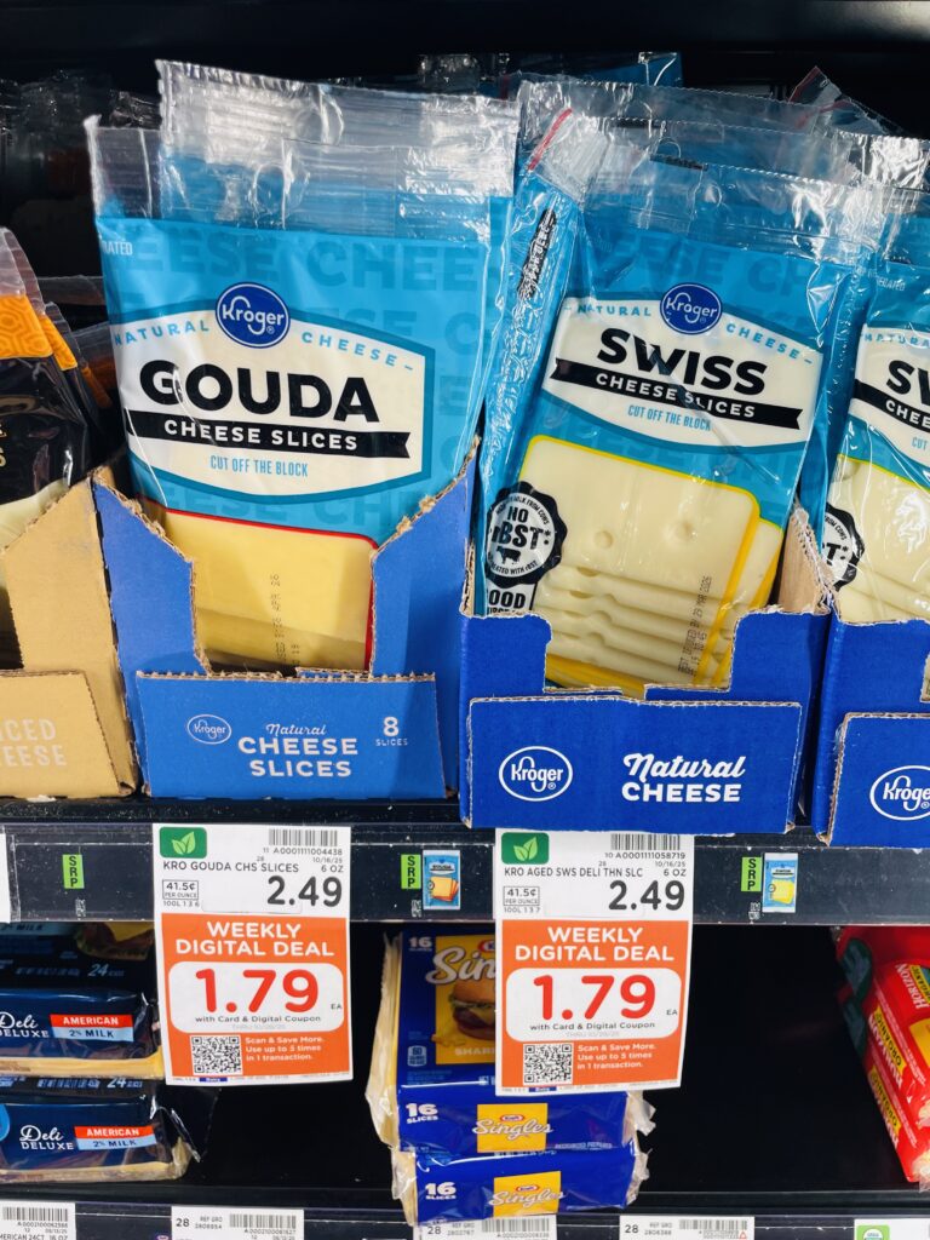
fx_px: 931
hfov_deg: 53.1
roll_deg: +0.6
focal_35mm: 26
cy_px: 620
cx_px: 465
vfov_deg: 67.3
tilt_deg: -23.8
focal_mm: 4.2
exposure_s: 1/121
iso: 80
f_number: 1.6
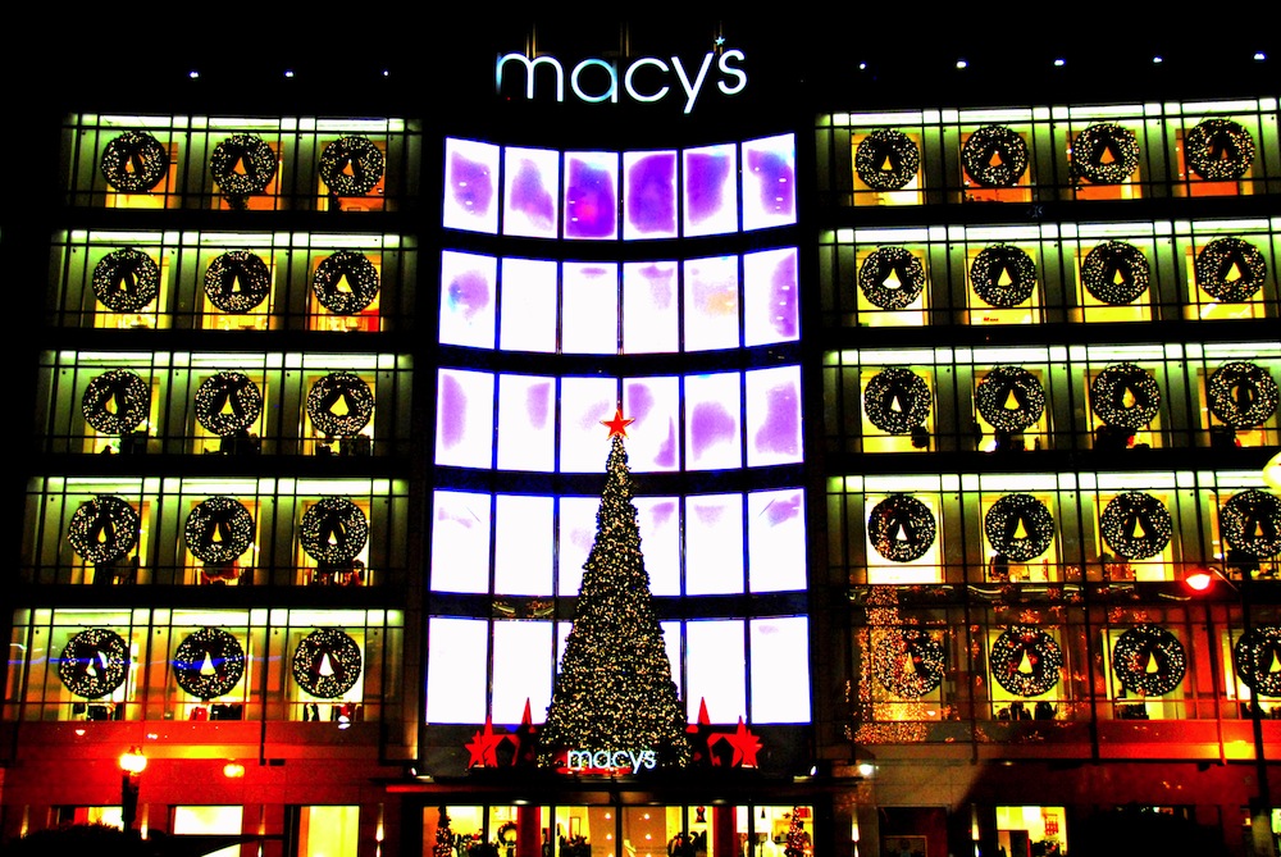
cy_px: 428
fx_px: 1389
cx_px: 640
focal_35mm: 39
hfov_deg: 49.5
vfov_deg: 34.3
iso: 1600
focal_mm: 26
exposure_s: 1/60
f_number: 4
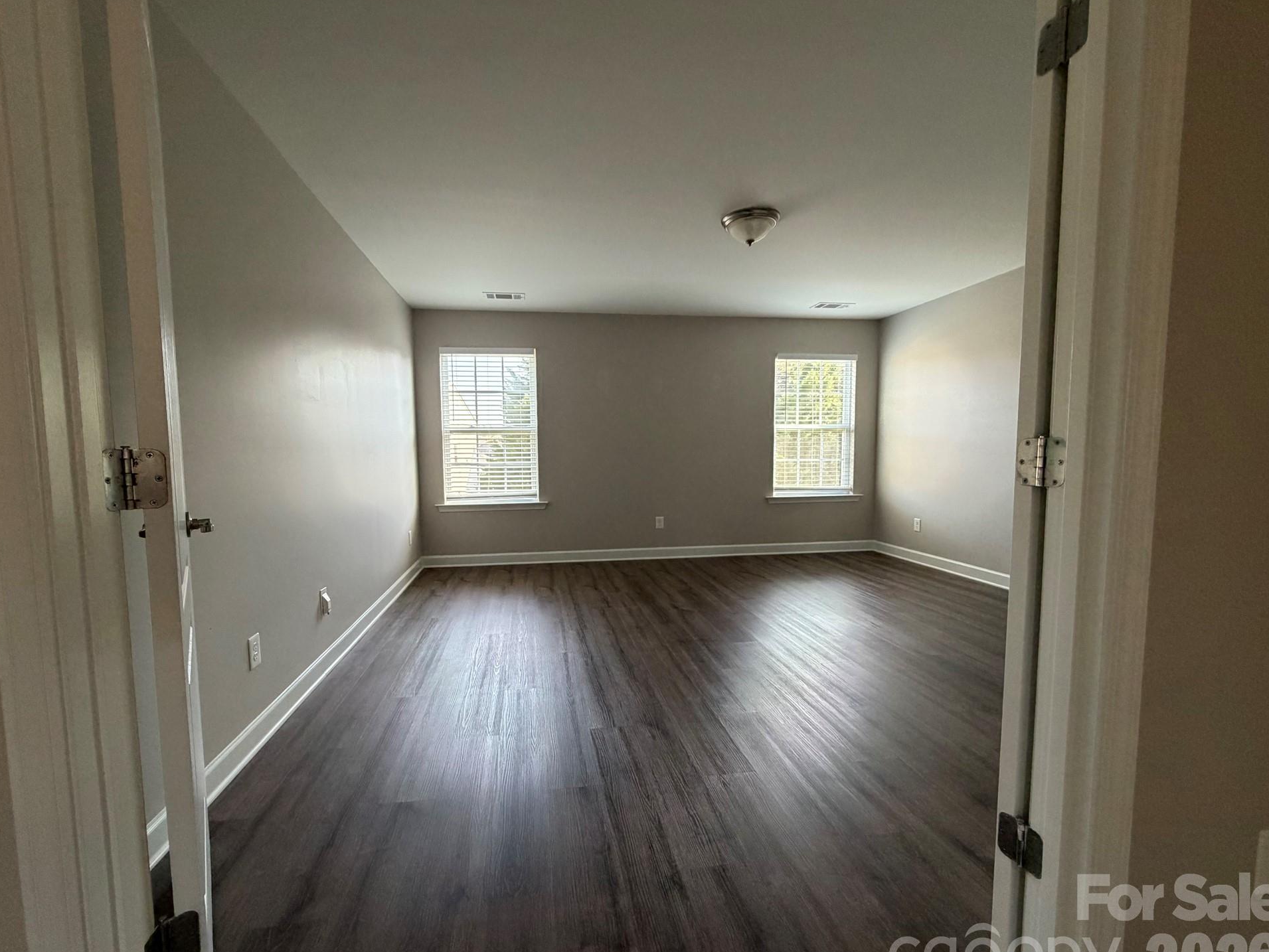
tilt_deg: -5.0
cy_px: 495
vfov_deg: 81.7
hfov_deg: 98.1
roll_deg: +0.8
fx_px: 550
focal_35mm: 15
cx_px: 609
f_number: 2.2
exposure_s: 1/107
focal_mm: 2.22
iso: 320
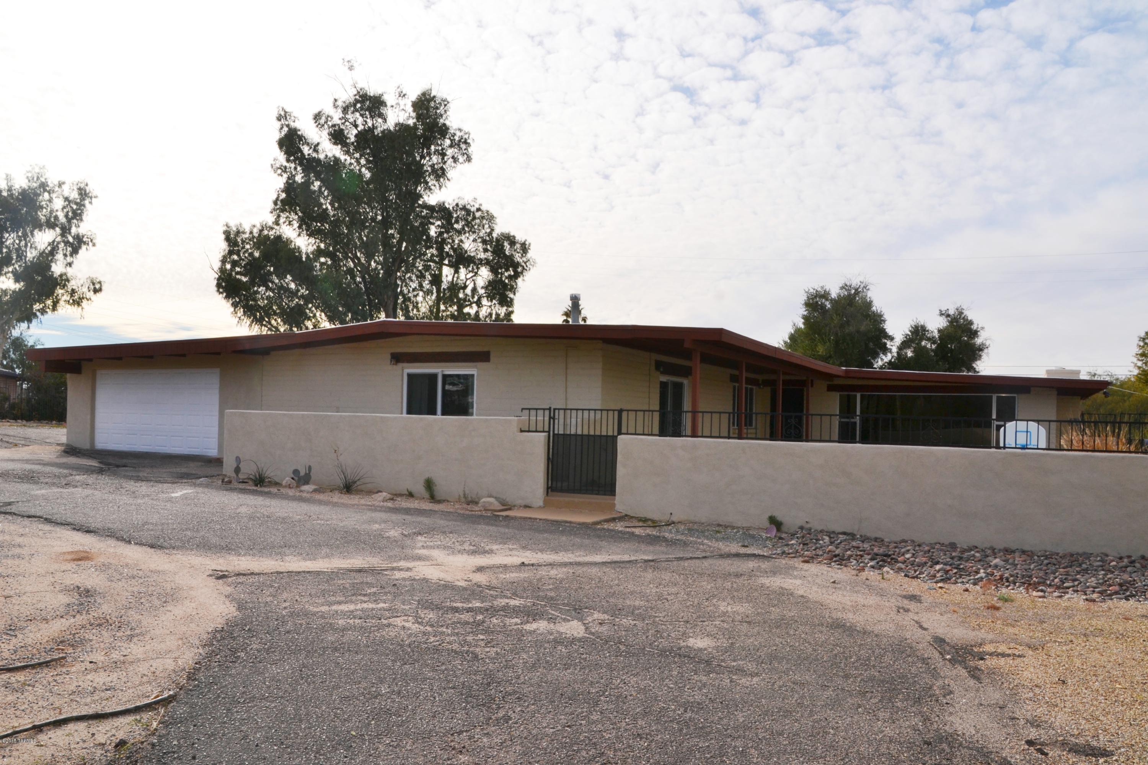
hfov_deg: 67.4
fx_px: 861
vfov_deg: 47.9
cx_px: 574
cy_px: 382
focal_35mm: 27
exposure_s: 1/200
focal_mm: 18
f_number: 16
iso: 100
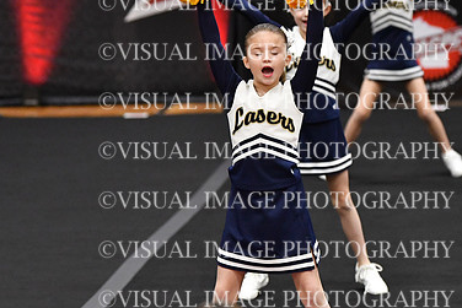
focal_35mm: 301
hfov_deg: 6.8
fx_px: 3864
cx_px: 276
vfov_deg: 4.6
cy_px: 126
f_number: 2.8
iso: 5000
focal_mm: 130
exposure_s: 1/800
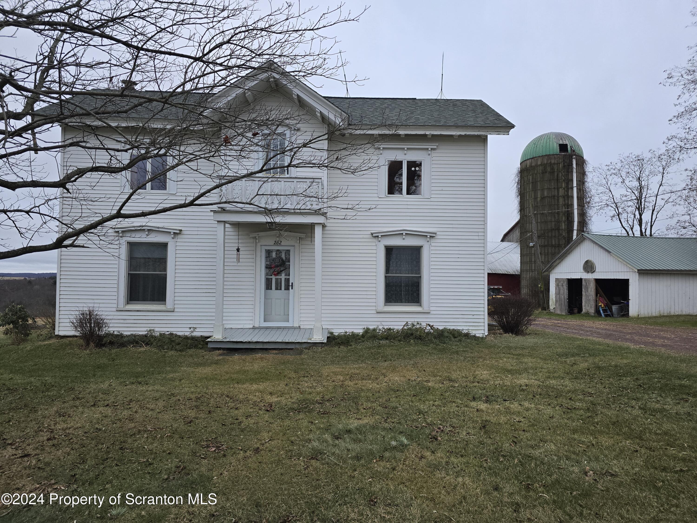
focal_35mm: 23
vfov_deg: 58.9
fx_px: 463
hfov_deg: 73.9
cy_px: 262
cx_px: 348
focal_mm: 6.3
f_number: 1.7
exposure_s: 1/180
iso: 160
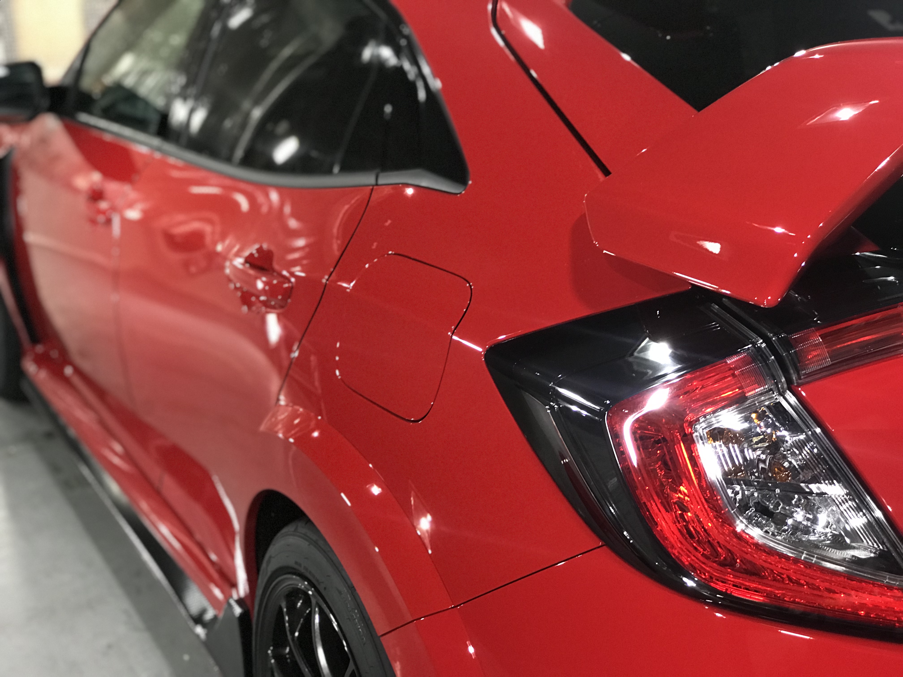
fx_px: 1487
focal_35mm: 57
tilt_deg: -17.8
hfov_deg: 33.8
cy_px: 338
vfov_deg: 25.7
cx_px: 452
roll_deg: +1.7
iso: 250
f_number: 2.8
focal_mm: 6.6
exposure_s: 1/60
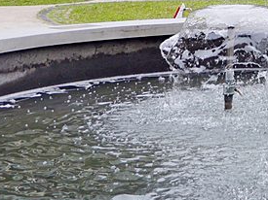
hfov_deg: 16.5
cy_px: -142
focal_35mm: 102
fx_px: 789
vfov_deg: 13.3
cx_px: 463
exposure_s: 1/250
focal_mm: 14
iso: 200
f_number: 2.5
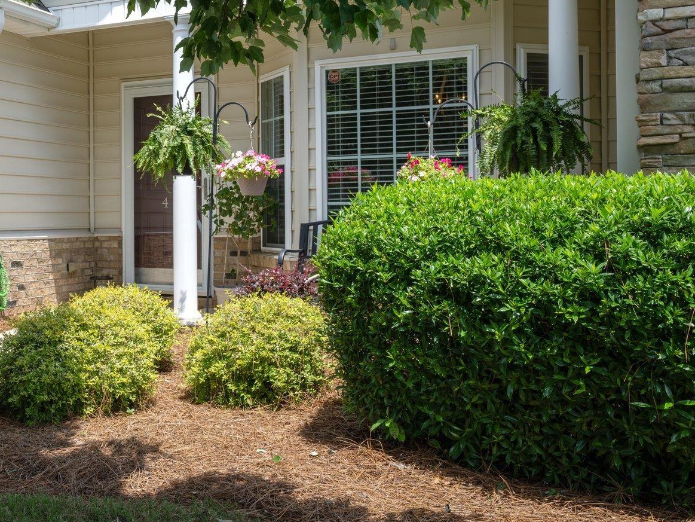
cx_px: 112
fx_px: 884
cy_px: 201
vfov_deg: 32.8
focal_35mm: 44
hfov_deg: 40.6
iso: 200
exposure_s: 1/250
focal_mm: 26
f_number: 9
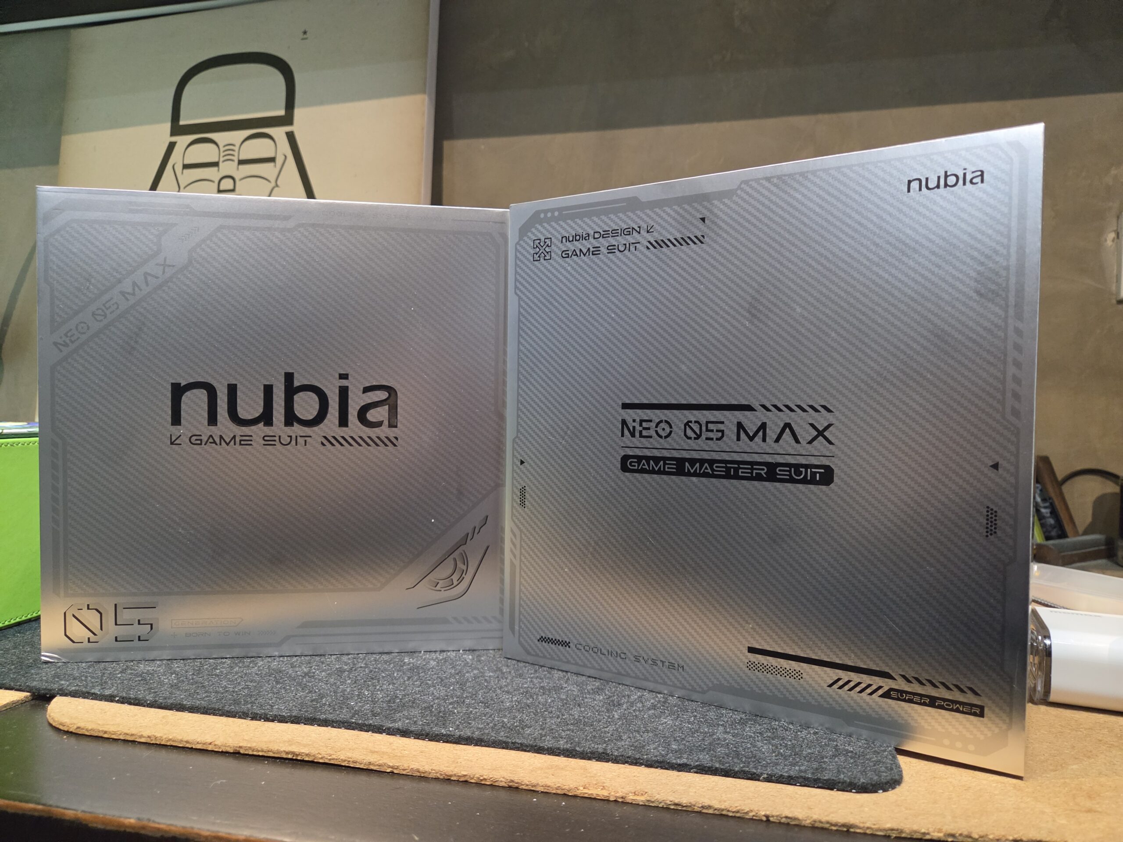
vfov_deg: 58.9
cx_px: 562
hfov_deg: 73.9
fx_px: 746
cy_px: 421
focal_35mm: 23
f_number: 1.8
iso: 1250
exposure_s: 1/100
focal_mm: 5.4
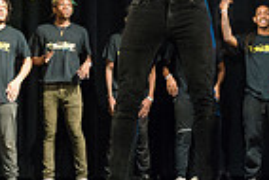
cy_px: 46
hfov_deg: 19.9
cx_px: 224
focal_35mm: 101
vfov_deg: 13.5
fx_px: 755
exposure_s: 1/1000
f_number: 2.8
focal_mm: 24
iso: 4000
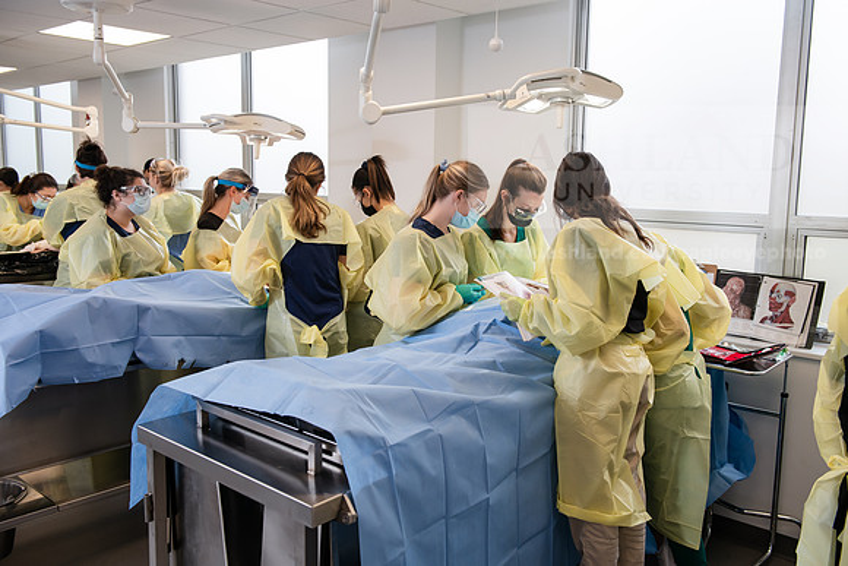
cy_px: 283
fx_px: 754
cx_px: 424
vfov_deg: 41.1
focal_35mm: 32
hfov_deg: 58.7
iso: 500
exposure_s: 1/200
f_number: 4.5
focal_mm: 32
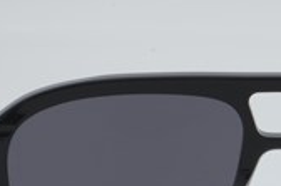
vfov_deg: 7.6
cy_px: 176
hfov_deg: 11.4
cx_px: 276
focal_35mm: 179
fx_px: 1393
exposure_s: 1/4
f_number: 29
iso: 100
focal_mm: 50
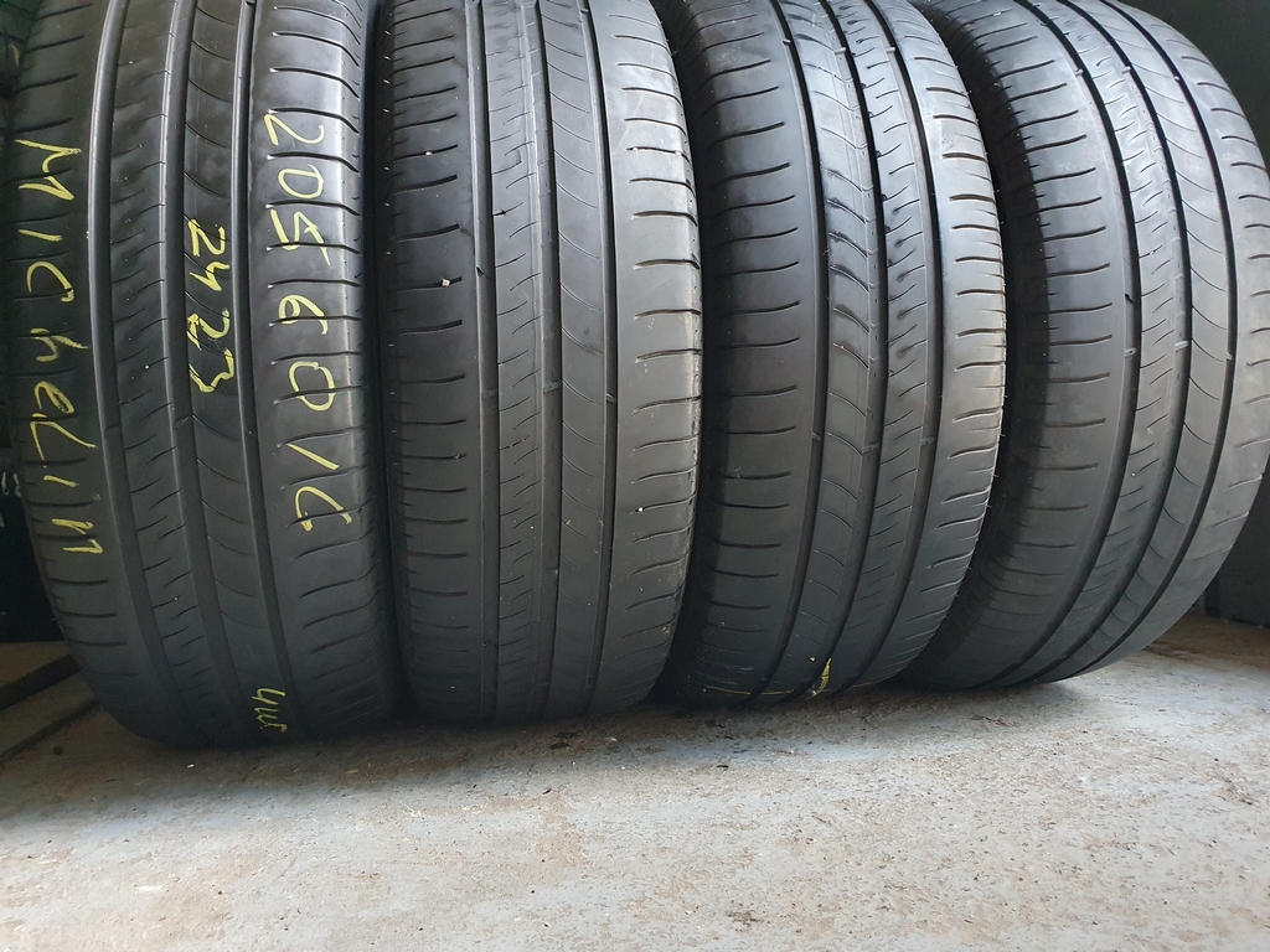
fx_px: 954
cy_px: 476
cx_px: 635
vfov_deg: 53.1
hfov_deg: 67.3
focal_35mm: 26
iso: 500
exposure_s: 1/40
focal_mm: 4.32
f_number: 2.4
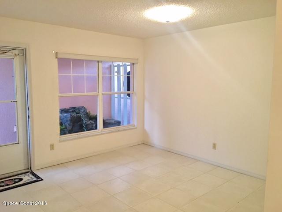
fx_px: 236
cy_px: 106
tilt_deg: -5.8
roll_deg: -1.2
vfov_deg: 48.2
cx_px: 141
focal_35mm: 29
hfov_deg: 61.7
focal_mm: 4.15
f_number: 2.2
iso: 80
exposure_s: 1/15
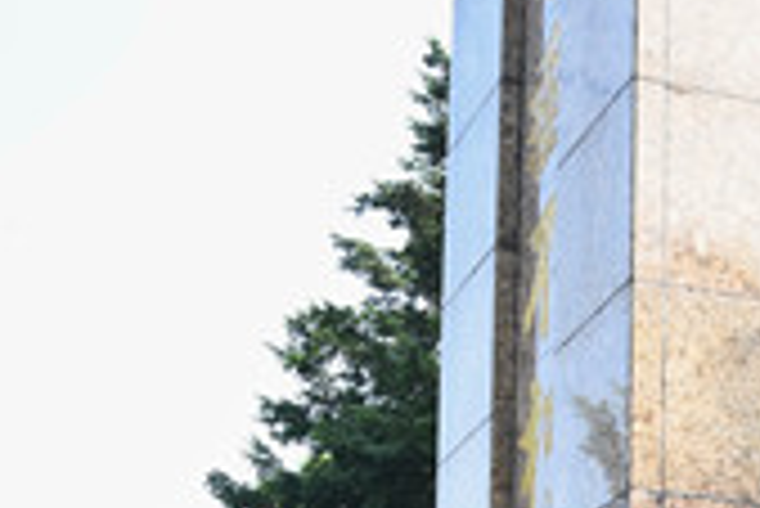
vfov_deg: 13.2
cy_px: 829
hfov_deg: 19.9
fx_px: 2028
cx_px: 917
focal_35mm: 96
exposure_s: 1/200
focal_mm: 17
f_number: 7.1
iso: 250
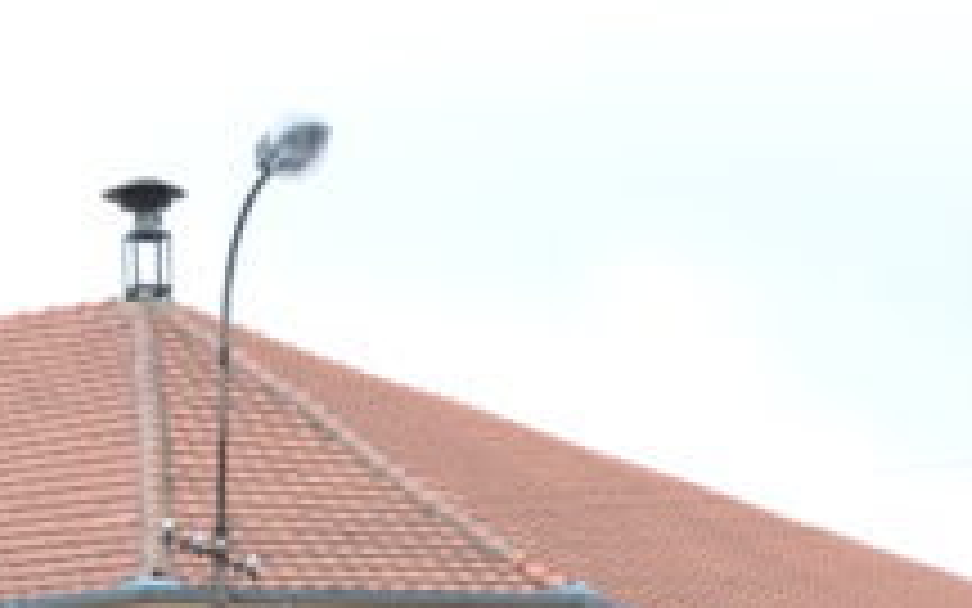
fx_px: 4609
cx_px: 14
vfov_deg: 7.4
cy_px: 880
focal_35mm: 174
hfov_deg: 11.9
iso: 400
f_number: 9
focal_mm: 32
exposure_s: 1/125
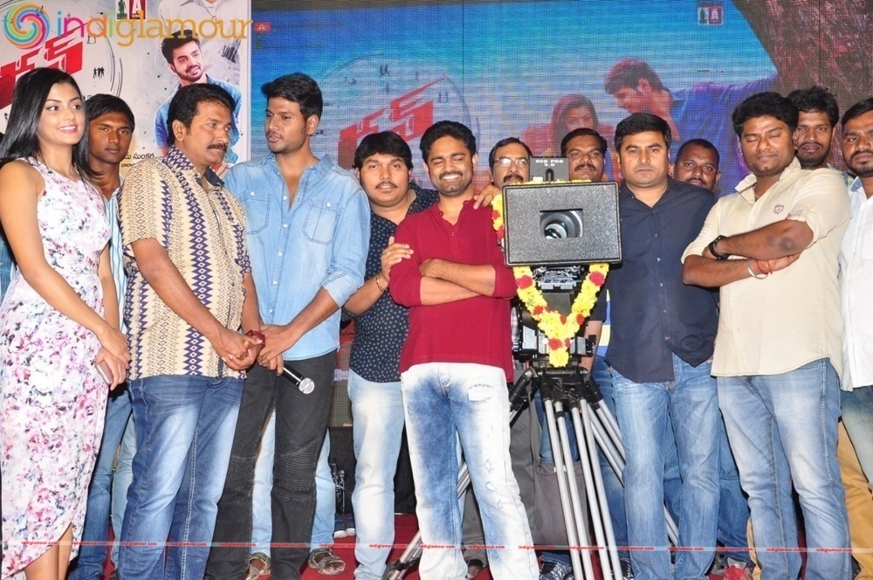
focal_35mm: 42
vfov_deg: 31.8
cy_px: 290
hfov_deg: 46.5
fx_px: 1017
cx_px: 436
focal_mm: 28
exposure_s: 1/125
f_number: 6.3
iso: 640
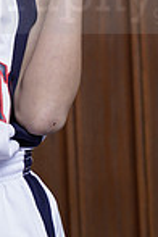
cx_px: -55
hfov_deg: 4.1
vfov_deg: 6.1
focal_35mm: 335
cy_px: -18
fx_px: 2205
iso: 200
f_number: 5.6
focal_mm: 85
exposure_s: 1/250
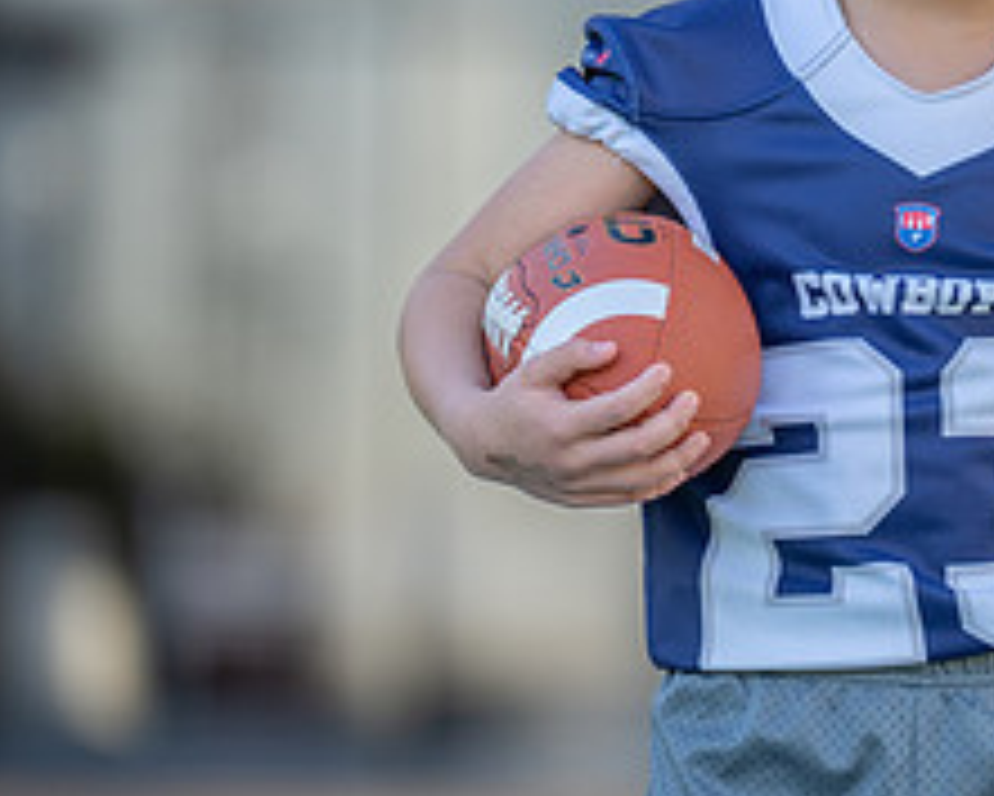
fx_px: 15569
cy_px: 284
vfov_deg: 2.9
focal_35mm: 529
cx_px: 934
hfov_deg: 3.7
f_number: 2.8
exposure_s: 1/640
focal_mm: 200
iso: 125
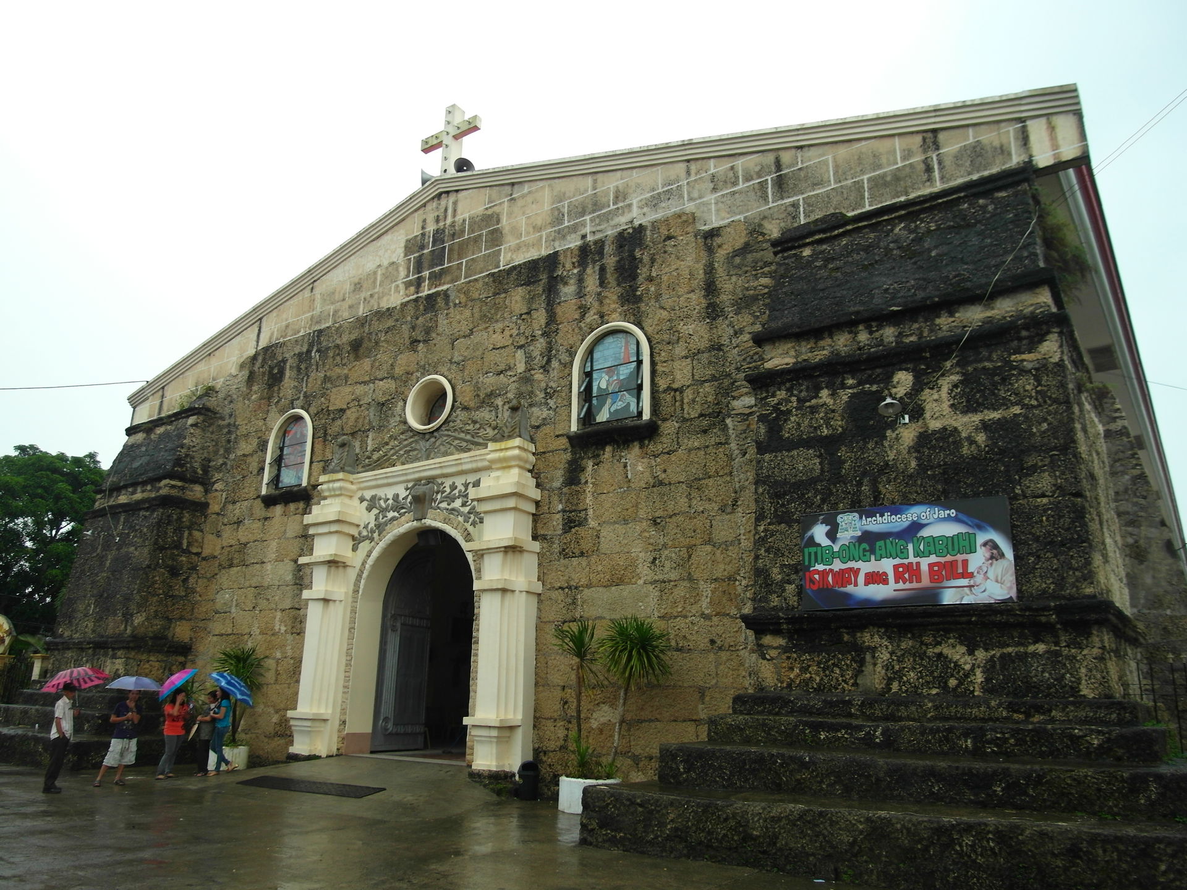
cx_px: 594
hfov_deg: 71.6
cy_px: 445
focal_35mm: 24
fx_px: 823
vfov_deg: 56.8
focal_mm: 5.2
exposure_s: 1/180
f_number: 2.3
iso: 80
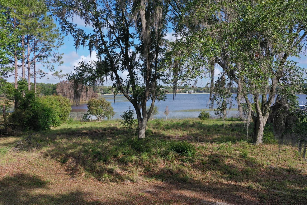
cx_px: 154
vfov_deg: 46.4
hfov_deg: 65.5
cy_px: 102
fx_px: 239
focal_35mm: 28
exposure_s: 1/400
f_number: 5.6
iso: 100
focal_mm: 10.26
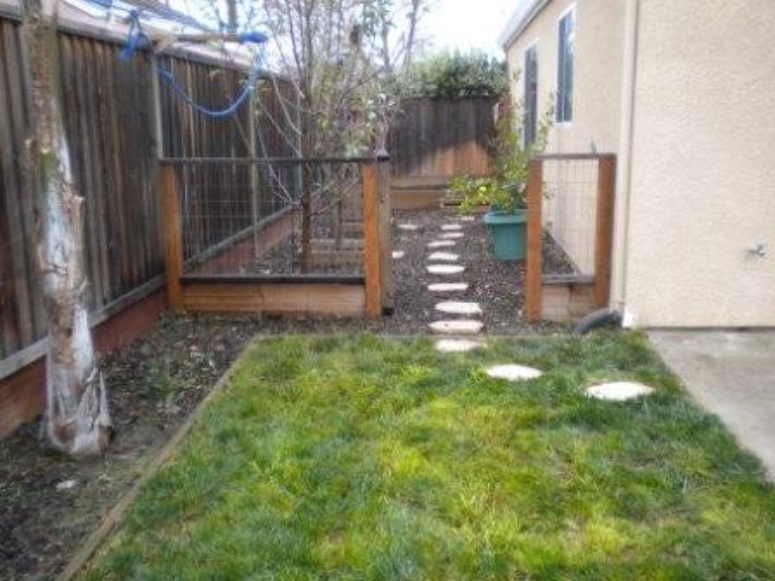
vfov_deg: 40.7
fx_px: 784
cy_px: 290
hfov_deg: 52.6
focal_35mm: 35
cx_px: 388
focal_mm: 6.3
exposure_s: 1/64.1
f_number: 3.1
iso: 107
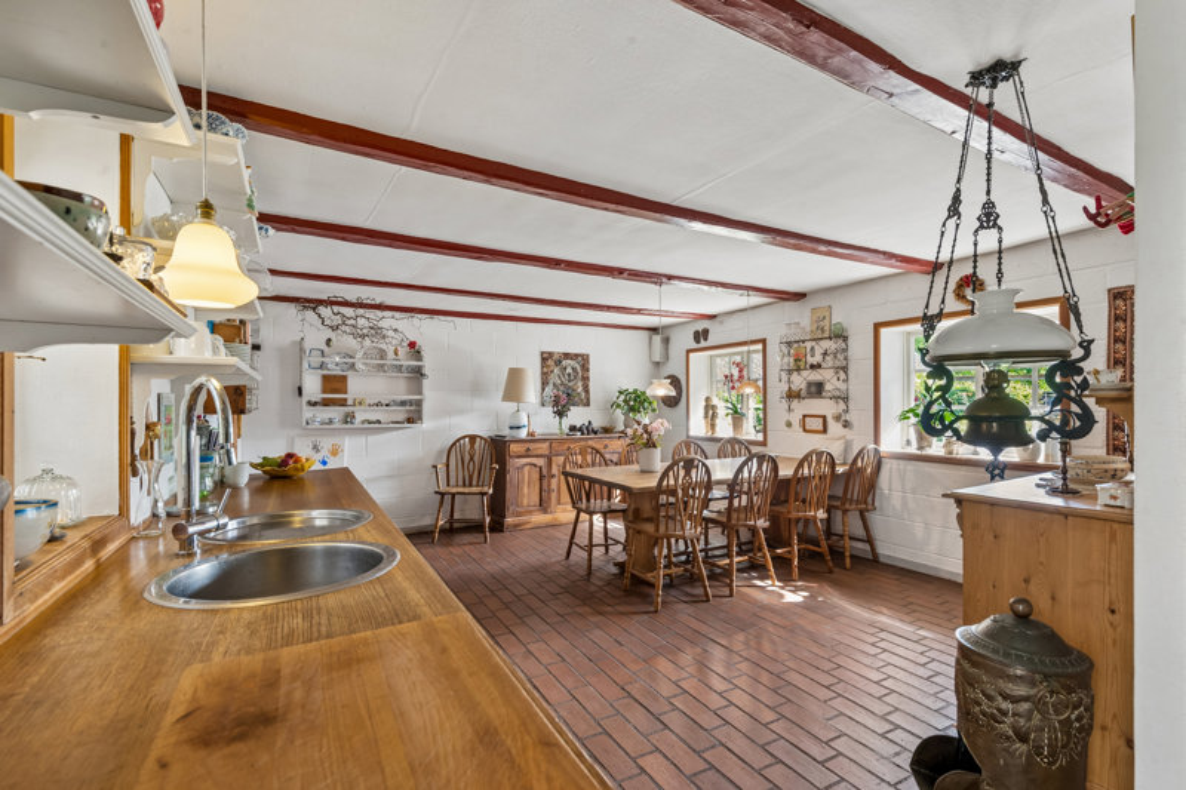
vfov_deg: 70.4
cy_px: 395
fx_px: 560
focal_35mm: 17
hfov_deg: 93.3
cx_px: 593
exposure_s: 1/6
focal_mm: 17
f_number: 10
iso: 250
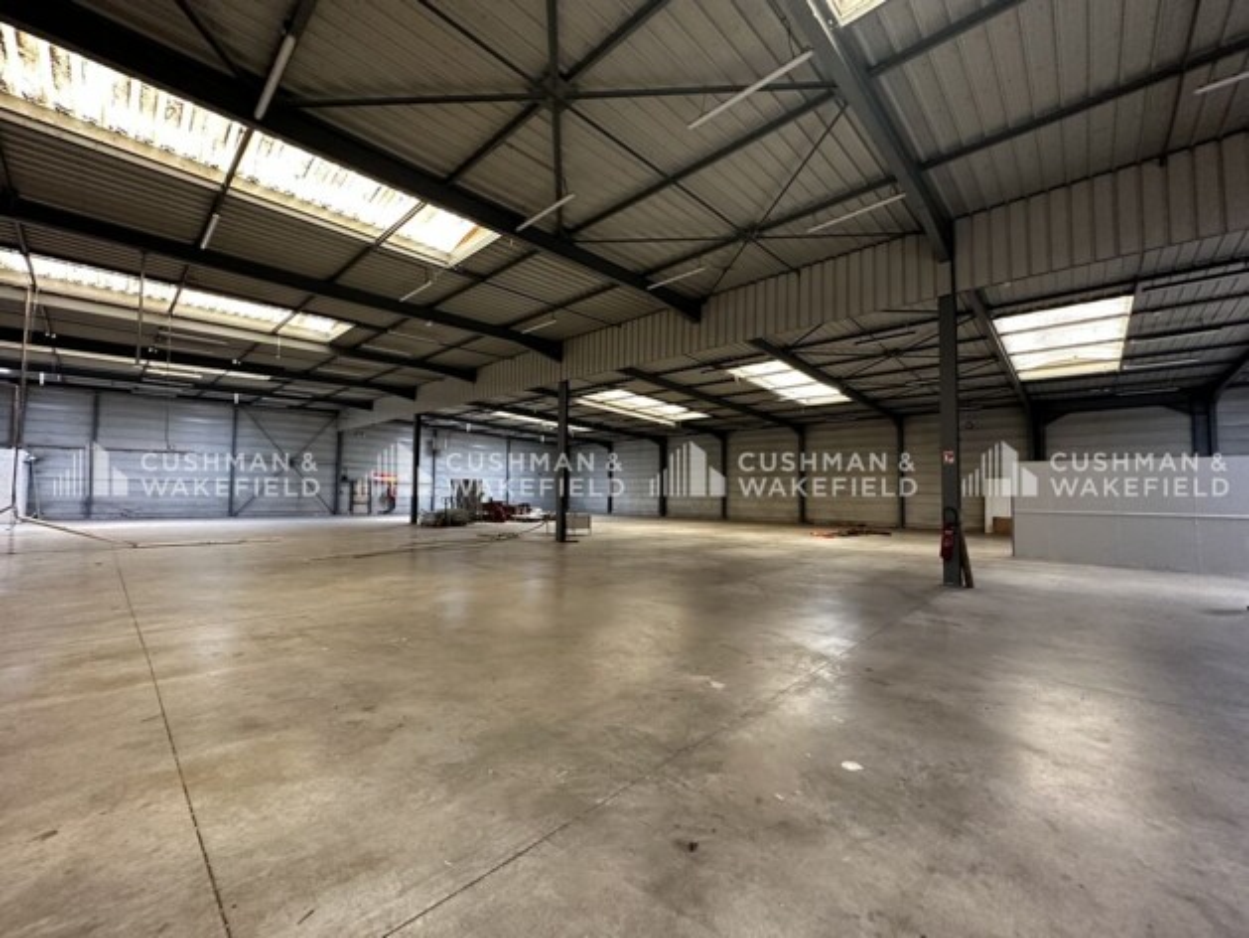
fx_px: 505
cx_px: 624
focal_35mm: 14
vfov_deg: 85.7
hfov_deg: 102.1
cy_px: 469
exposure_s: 1/87
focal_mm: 2.22
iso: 320
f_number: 2.2
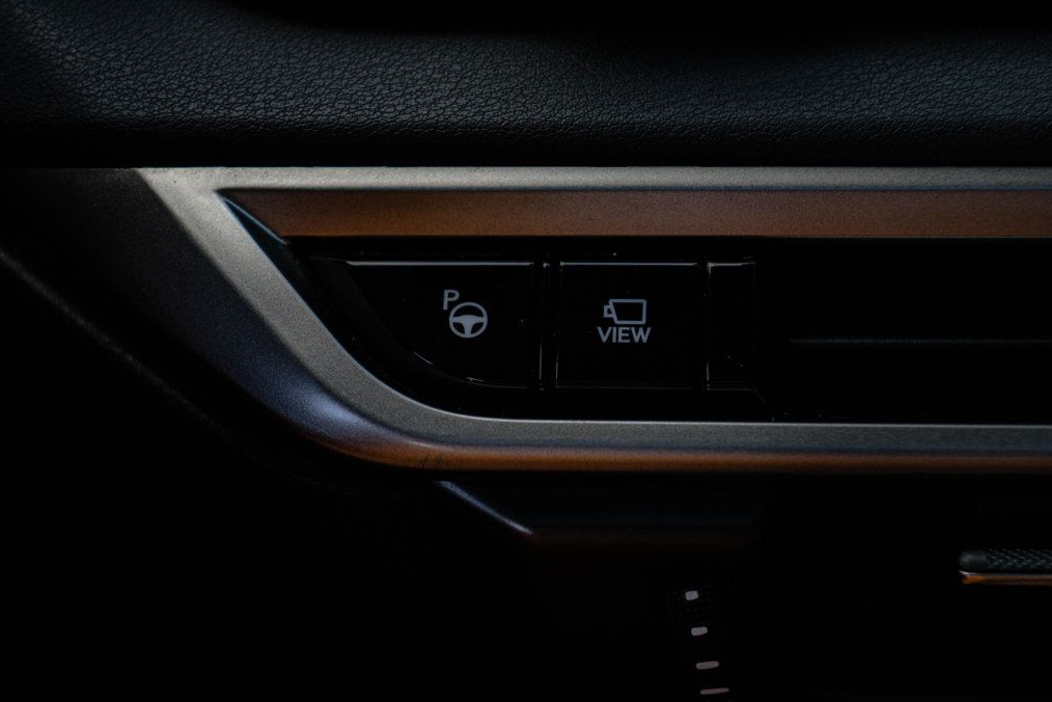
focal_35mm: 106
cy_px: 349
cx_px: 526
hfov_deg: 19.3
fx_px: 3097
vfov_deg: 12.9
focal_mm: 70
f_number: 5
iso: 500
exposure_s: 1/200
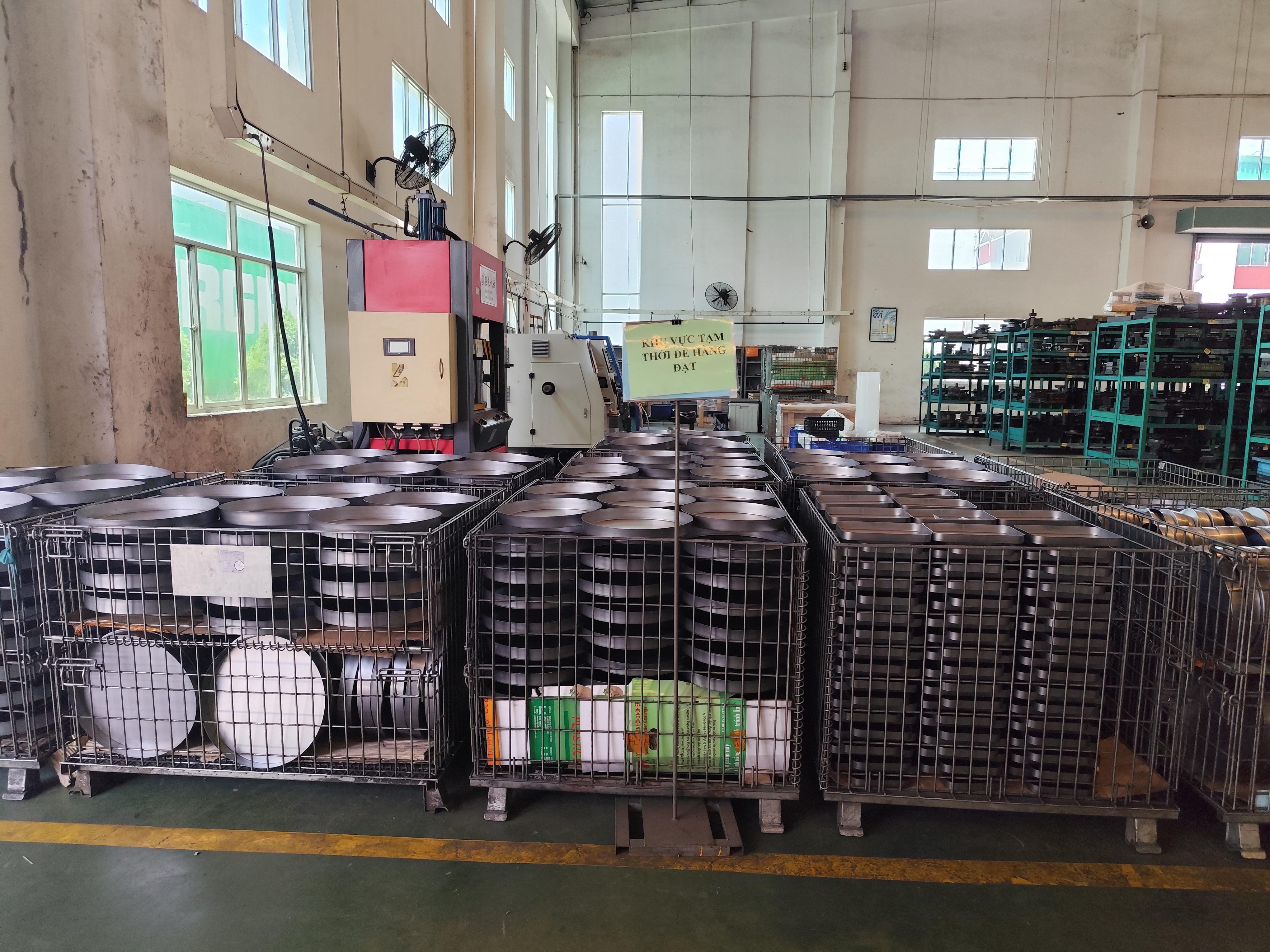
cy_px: 476
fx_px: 844
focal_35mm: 23
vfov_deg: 58.9
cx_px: 635
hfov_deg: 73.9
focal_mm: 6.14
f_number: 1.65
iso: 100
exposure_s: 1/100
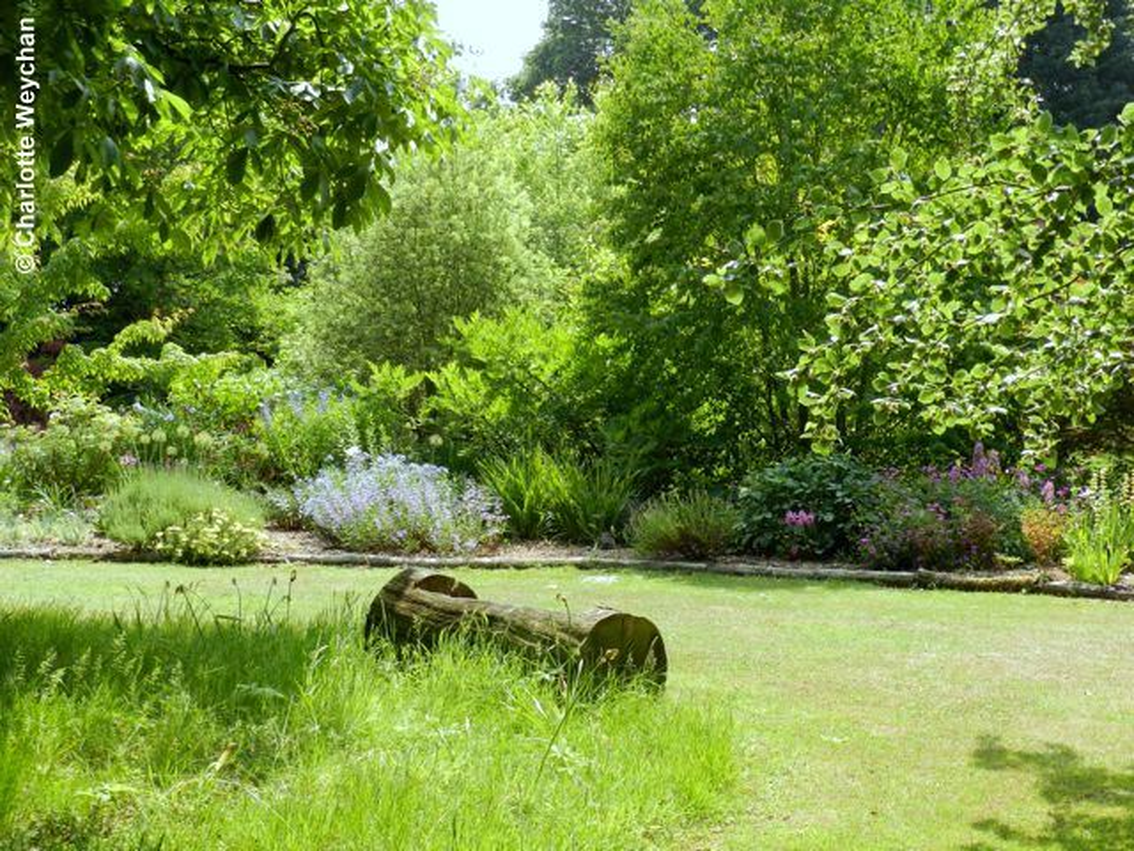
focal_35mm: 60
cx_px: 567
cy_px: 426
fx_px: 1966
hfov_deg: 32.2
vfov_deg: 24.4
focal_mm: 10.7
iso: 160
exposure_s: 1/250
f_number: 4.6
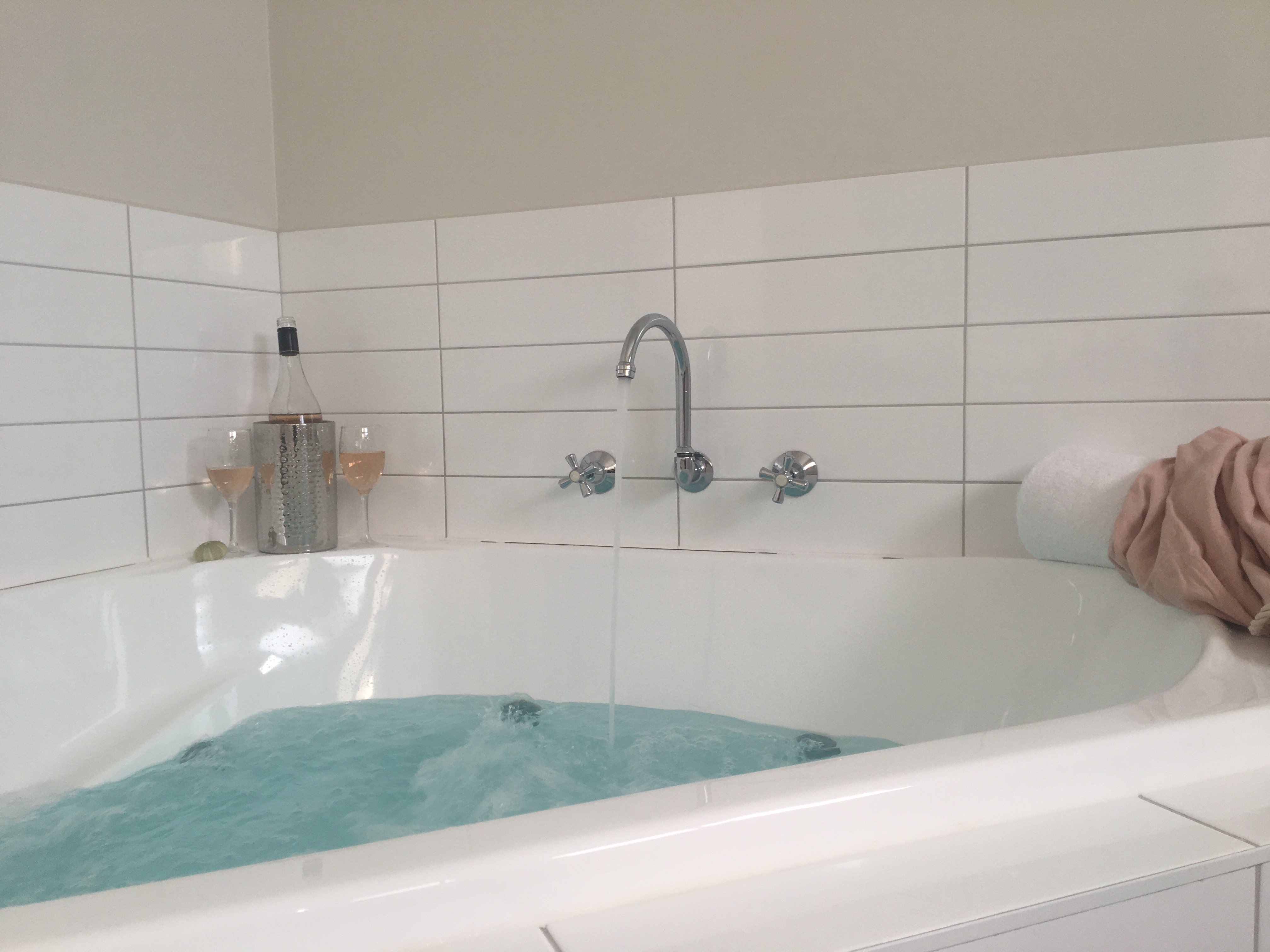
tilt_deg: -4.5
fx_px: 1064
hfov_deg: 61.7
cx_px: 635
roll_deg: +0.9
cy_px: 476
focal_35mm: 29
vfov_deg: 48.2
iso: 25
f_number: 2.2
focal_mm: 4.15
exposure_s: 1/50
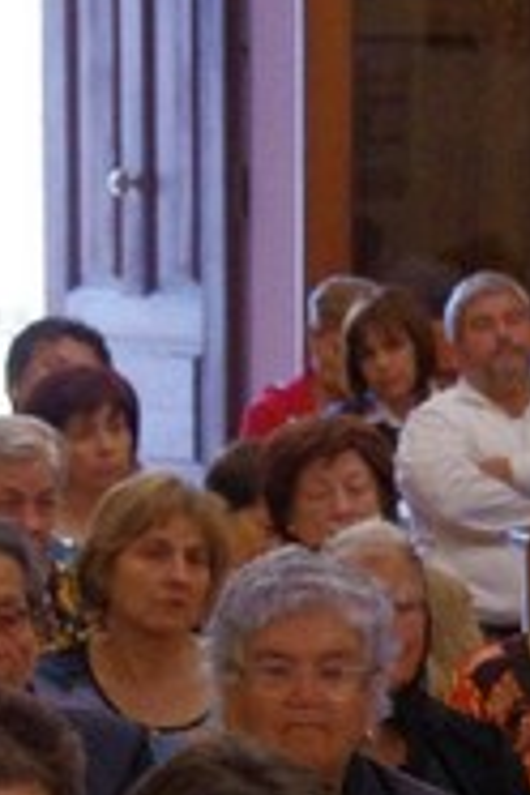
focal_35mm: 321
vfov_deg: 6.4
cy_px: 795
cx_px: 487
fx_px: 7089
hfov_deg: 4.3
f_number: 6.3
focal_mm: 53
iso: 3200
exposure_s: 1/15
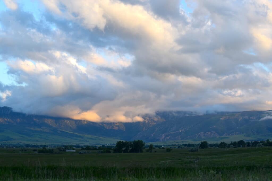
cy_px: 90
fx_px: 623
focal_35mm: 82
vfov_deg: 16.5
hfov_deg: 24.6
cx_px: 136
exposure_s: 1/160
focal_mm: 55
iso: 400
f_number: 6.3
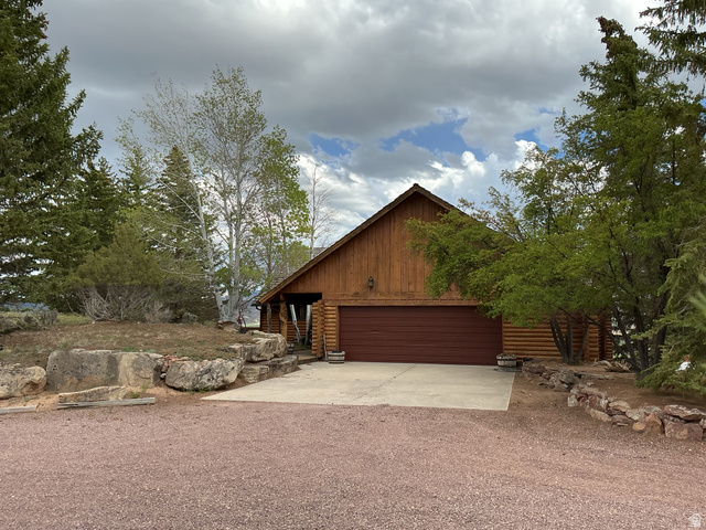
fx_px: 591
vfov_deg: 48.2
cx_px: 353
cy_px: 265
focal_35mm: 29
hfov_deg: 61.7
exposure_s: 1/1250
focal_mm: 3
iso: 25
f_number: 1.8
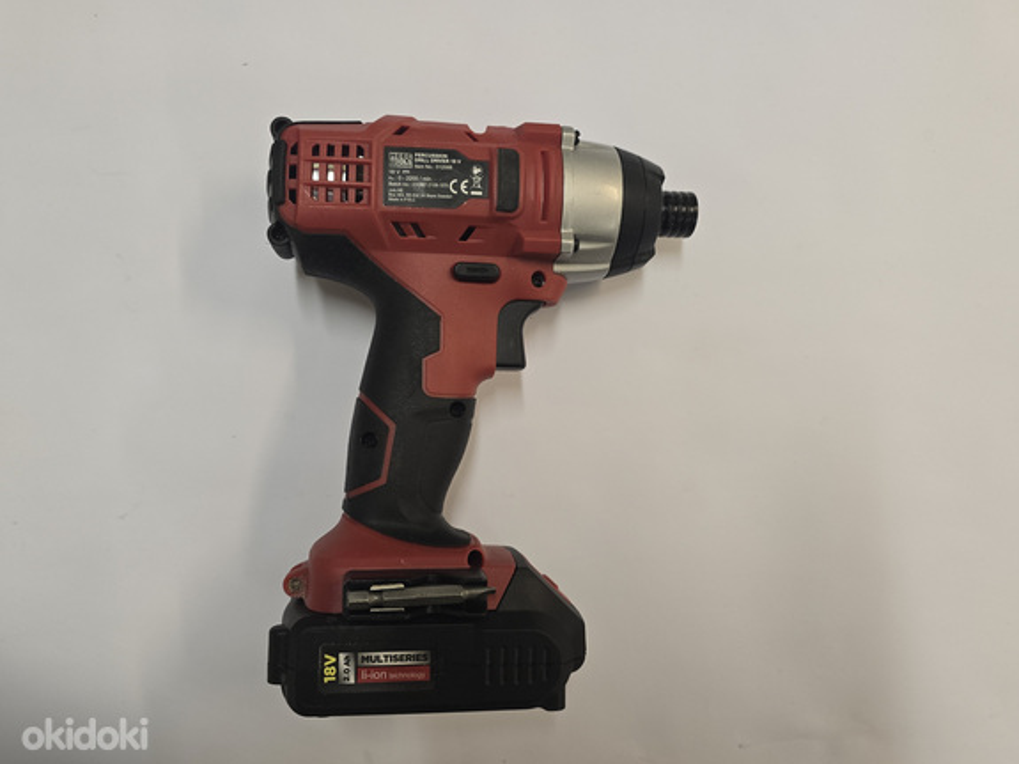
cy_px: 397
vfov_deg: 56.8
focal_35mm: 24
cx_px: 503
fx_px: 706
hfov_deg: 71.6
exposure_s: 1/100
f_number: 1.7
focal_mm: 6.3
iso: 200
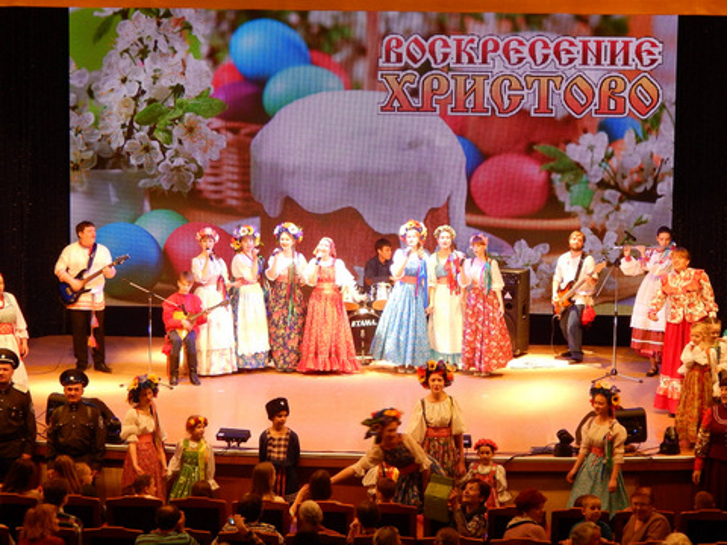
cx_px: 364
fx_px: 1806
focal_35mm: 86
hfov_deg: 22.8
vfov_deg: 17.2
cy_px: 272
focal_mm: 15.3
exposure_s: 1/40
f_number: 4.3
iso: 400
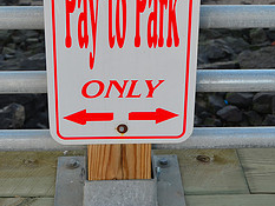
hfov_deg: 22.7
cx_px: 123
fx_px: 684
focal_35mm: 86
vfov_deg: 16.9
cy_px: 16
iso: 100
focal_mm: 24
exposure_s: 1/80
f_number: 4.2
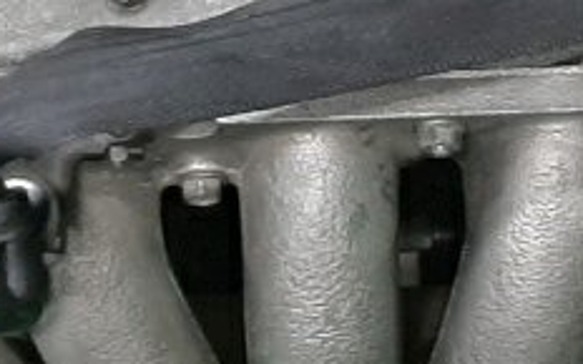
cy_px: -70
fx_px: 2717
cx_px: 410
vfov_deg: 7.6
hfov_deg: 12.2
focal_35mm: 171
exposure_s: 1/50
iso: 139
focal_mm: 3.93
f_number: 1.7
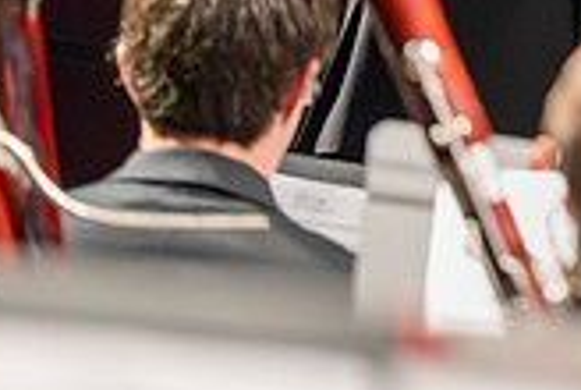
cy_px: -232
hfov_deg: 3.5
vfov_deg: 2.4
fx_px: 9426
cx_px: 974
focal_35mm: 583
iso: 16000
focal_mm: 165
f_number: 2.8
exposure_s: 1/640
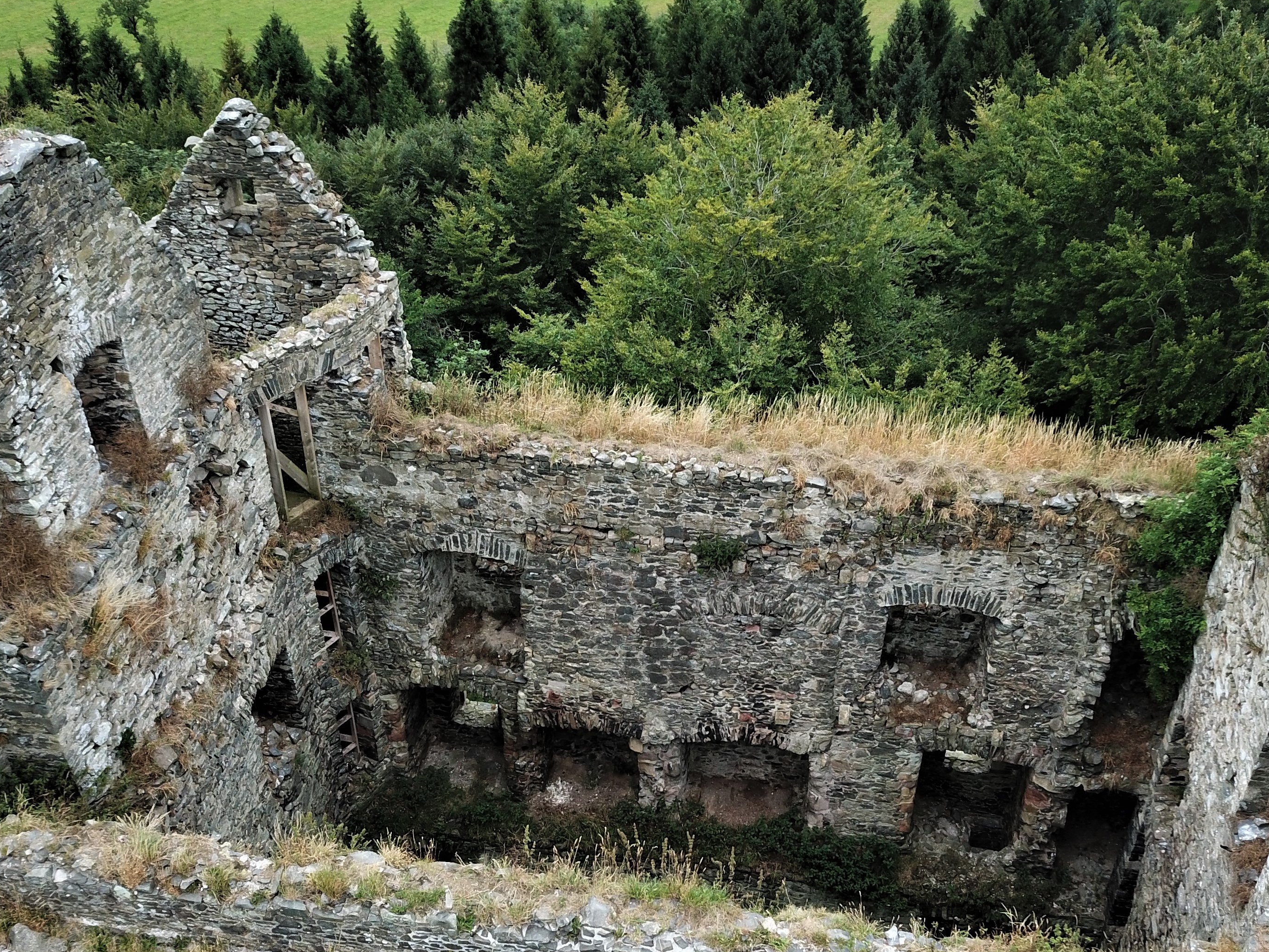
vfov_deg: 37.1
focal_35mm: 38
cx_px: 694
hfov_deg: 48.9
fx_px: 1393
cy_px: 674
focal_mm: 4.73
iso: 100
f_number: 2.2
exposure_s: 1/200
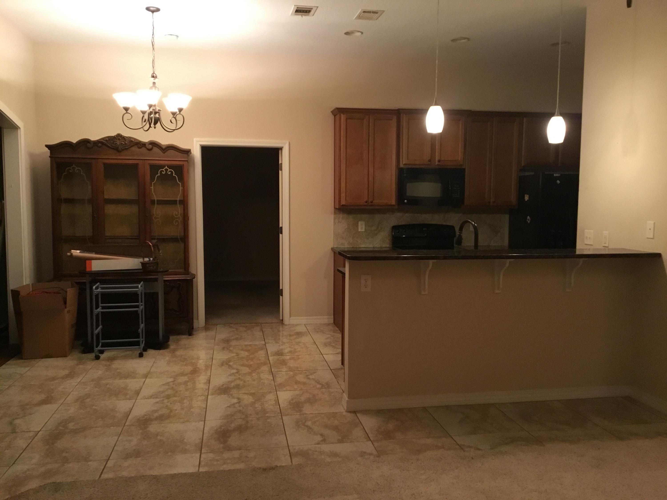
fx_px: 597
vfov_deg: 45.4
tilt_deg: -4.0
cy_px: 250
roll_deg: +0.9
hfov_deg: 58.4
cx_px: 334
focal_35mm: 31
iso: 200
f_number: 2.4
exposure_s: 1/30
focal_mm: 3.3
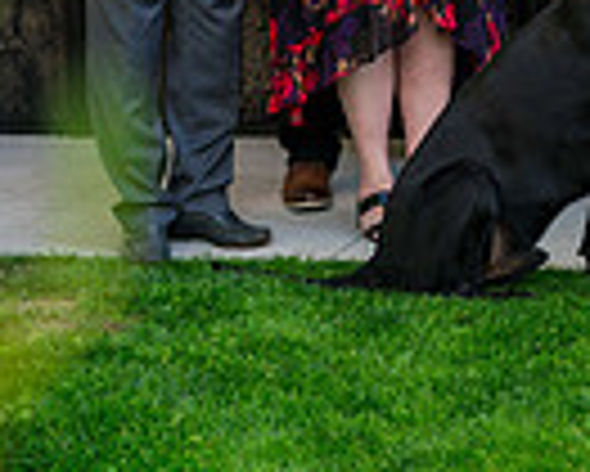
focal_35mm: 169
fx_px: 2953
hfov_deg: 10.3
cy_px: -208
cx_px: 1273
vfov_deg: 9.0
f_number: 3.5
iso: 400
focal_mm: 39
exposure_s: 1/400
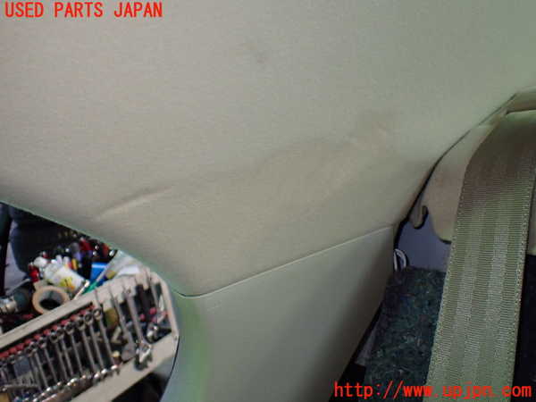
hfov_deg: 60.0
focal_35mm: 30
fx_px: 465
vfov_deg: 46.8
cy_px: 201
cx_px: 268
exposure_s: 1/125
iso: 640
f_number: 2.3
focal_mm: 5.4
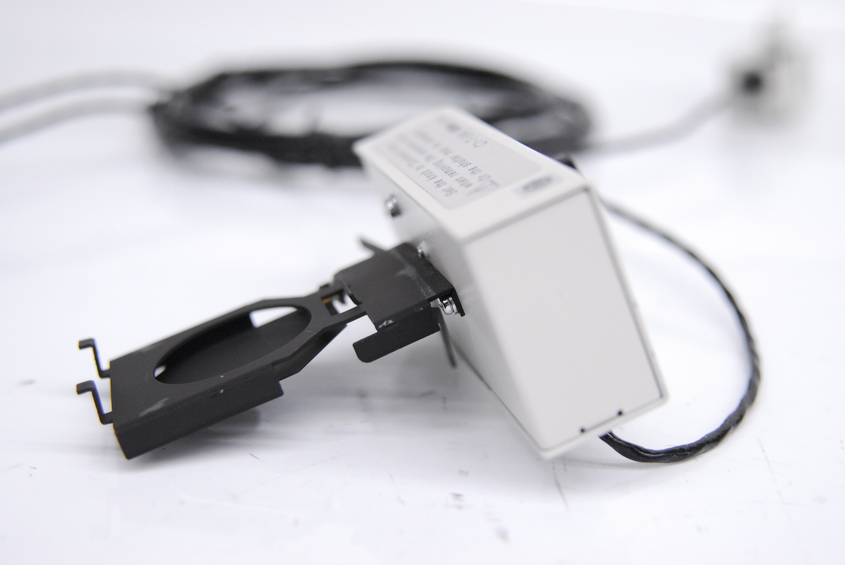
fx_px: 1410
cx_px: 422
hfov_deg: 33.4
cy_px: 282
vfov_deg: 22.7
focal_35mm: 60
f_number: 3.3
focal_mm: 40
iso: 800
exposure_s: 1/125
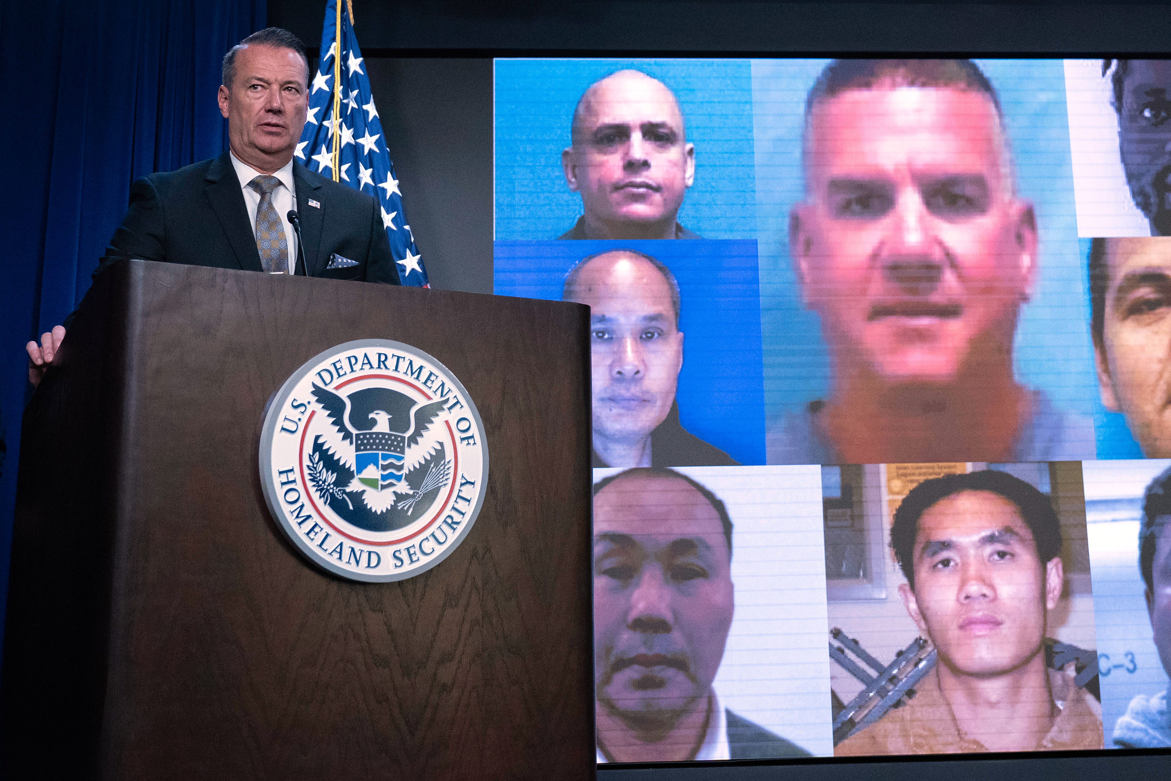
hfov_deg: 53.1
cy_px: 390
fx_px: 1171
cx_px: 586
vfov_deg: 36.9
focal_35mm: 36
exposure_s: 1/320
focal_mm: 36
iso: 3200
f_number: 3.5
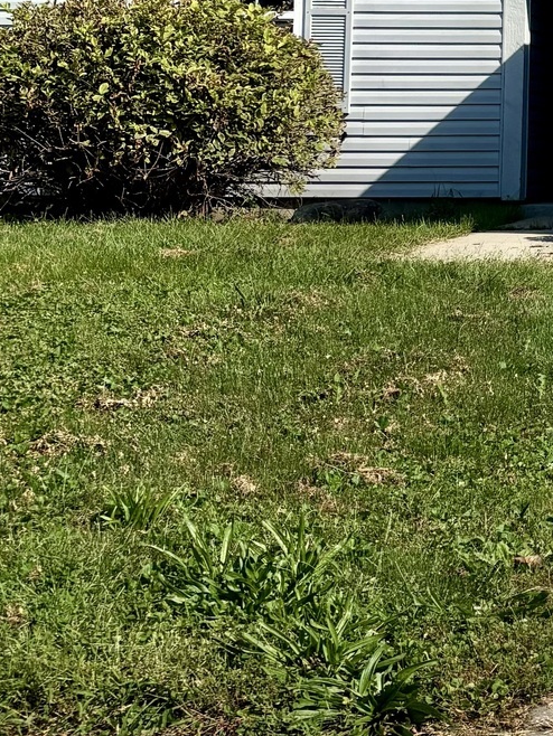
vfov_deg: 20.8
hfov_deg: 14.8
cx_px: 894
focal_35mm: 91
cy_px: -7
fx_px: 1937
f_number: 1.6
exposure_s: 1/4425
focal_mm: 5.96
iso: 50
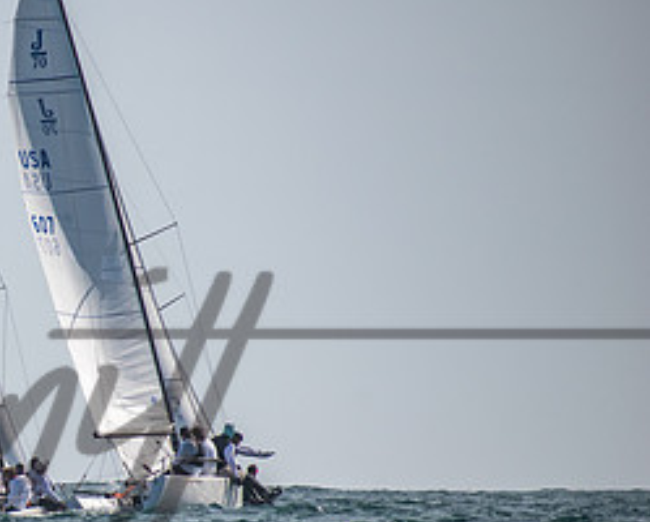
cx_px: -84
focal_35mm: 751
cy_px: 395
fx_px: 14470
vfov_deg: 2.1
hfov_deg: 2.6
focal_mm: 220
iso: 200
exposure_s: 1/2000
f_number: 6.3
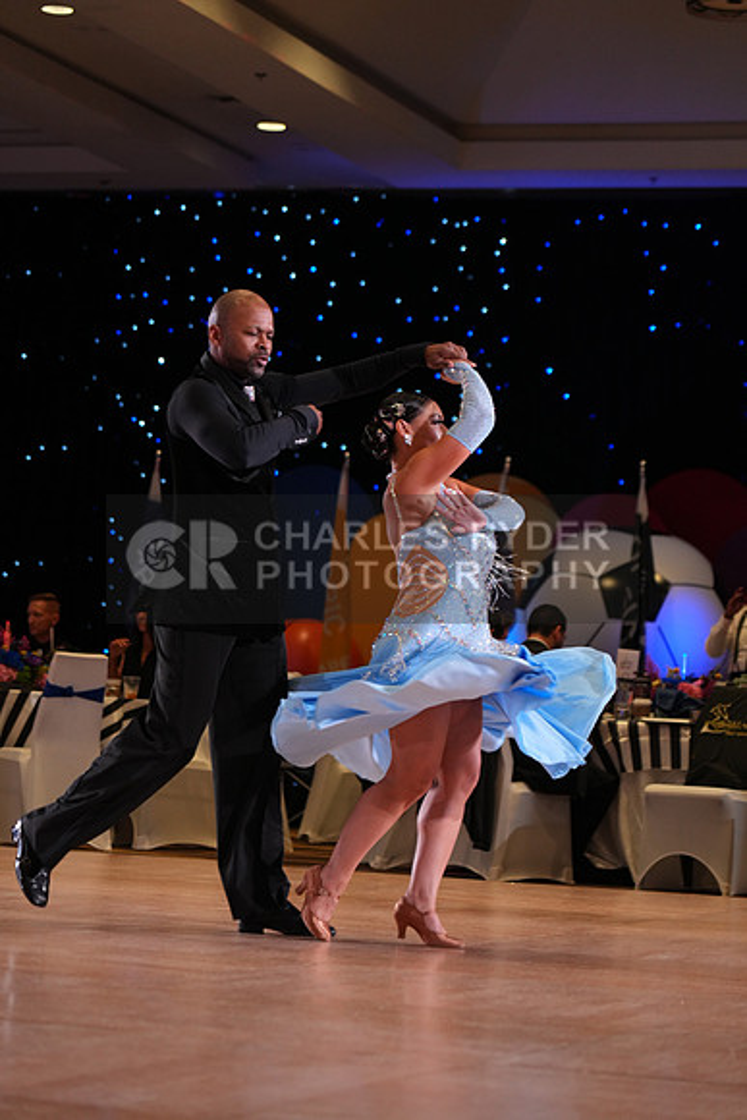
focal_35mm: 105
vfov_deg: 19.5
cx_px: 374
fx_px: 3266
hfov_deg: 13.0
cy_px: 560
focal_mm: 105
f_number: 4
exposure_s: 1/400
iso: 2000
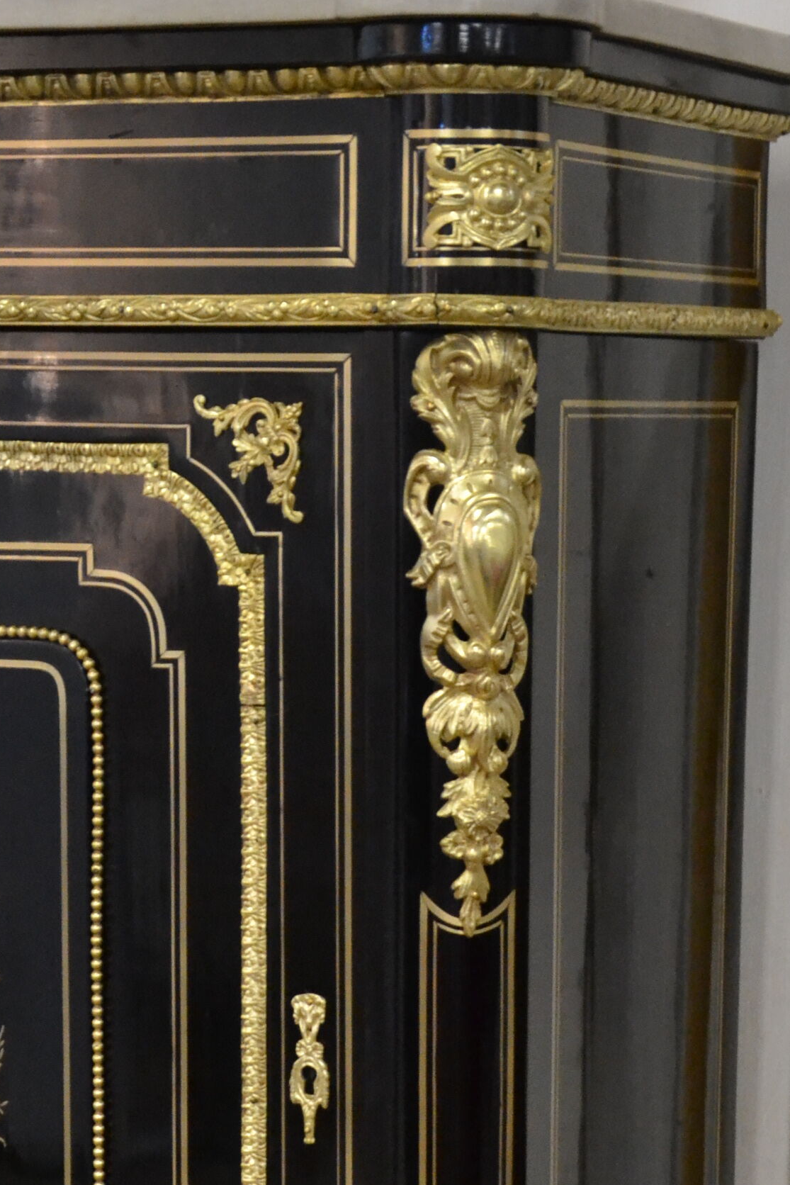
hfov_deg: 11.1
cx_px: 431
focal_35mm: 124
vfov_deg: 16.3
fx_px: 4081
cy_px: 1076
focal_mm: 40
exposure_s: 1/40
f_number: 4.5
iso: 3200
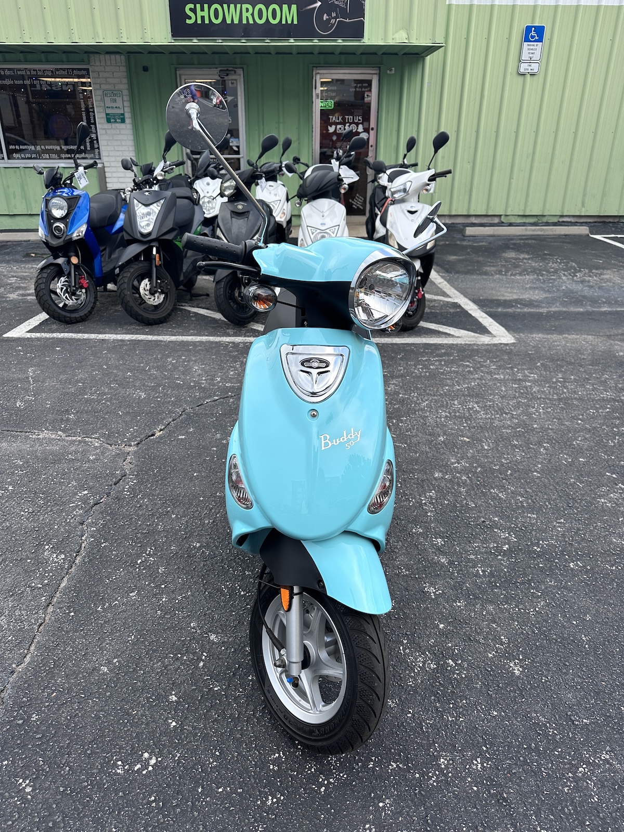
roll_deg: -0.3
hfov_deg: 56.8
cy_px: 416
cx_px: 312
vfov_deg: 71.6
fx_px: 577
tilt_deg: -24.4
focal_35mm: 24
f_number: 1.78
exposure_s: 1/962
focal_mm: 6.86
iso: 80
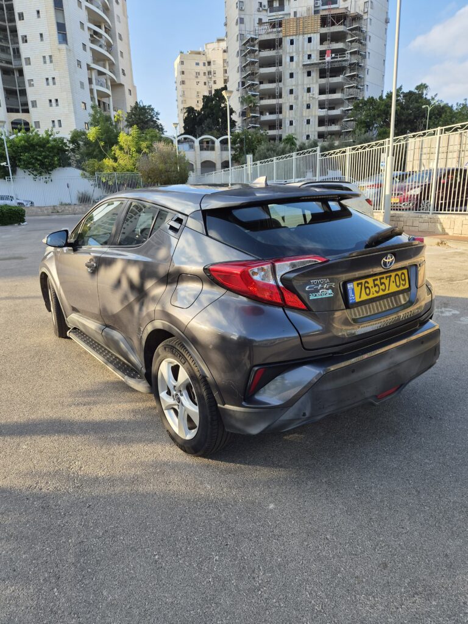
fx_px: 415
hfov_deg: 58.9
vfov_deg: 73.9
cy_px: 312
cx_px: 234
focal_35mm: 23
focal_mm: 5.4
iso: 50
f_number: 1.8
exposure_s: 1/906
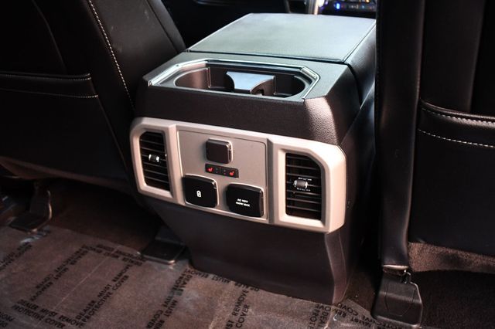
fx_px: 467
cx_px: 248
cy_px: 164
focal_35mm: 34
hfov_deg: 55.8
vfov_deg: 38.8
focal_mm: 23
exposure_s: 1/125
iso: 2000
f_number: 3.8
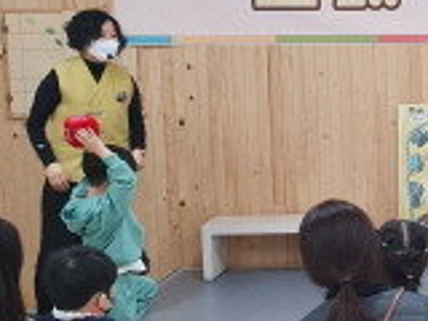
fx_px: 1002
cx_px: 538
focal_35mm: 81
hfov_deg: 22.0
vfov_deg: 18.2
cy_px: 167
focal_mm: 4.32
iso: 400
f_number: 2.4
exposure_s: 1/120
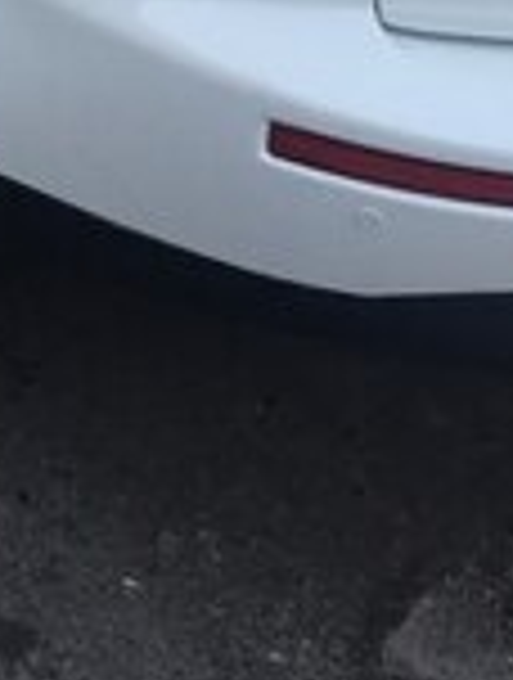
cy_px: -333
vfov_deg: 18.3
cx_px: -22
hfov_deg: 15.3
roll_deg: -7.6
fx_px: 1869
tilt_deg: -18.1
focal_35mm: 95
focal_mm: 4.15
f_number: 2.2
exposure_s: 1/33
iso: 32
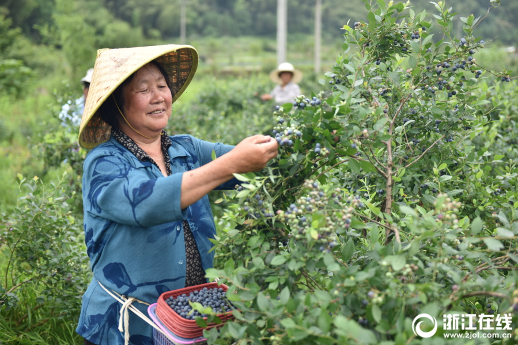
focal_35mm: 55
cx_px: 259
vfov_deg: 24.6
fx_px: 792
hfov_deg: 36.2
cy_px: 172
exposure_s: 1/500
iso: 200
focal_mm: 55
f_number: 2.8
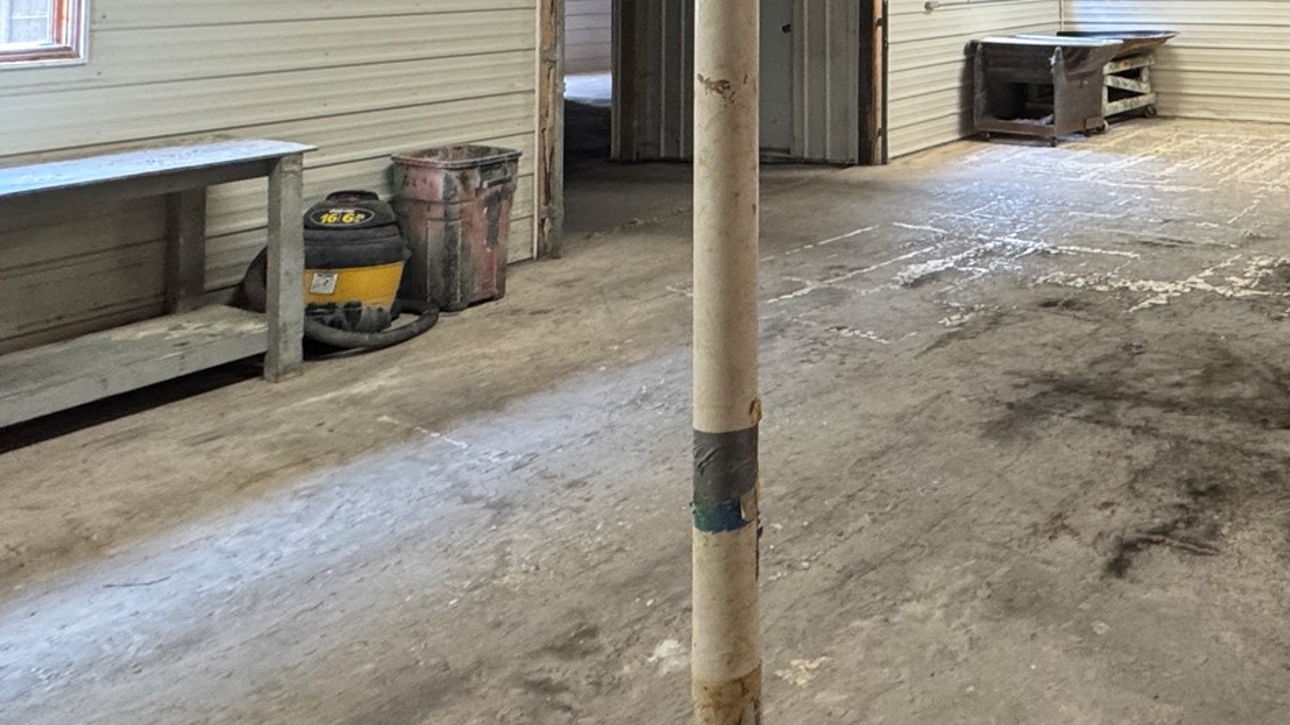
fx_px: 1128
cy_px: -102
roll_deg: -0.3
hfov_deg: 51.7
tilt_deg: +2.0
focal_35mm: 33
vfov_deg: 31.1
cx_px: 1186
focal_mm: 2.22
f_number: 2.2
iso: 250
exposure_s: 1/60
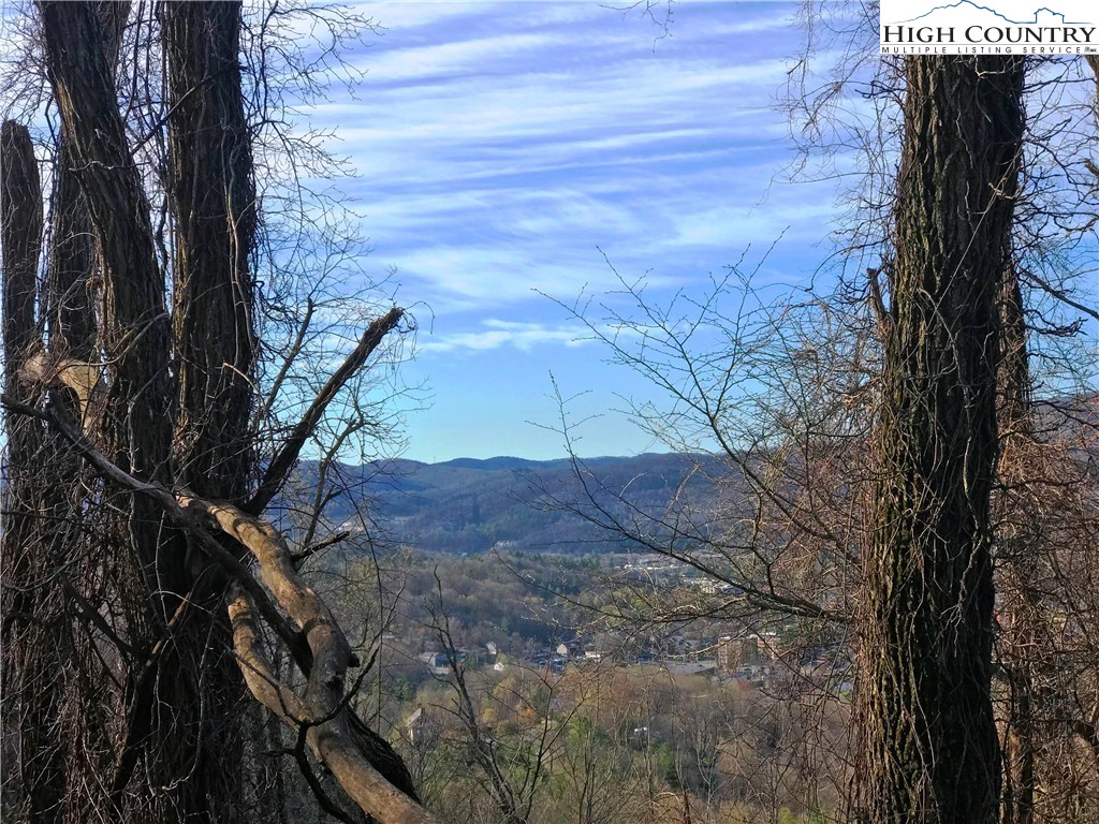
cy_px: 412
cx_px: 550
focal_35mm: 57
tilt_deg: +2.1
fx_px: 1810
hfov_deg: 33.8
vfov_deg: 25.7
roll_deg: +2.0
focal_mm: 6.6
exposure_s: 1/833
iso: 20
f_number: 2.8
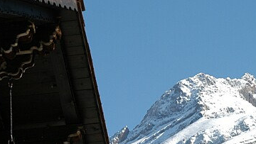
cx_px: 70
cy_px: 154
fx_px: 1372
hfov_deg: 10.6
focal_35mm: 202
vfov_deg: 6.0
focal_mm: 58
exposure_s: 1/640
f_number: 6.3
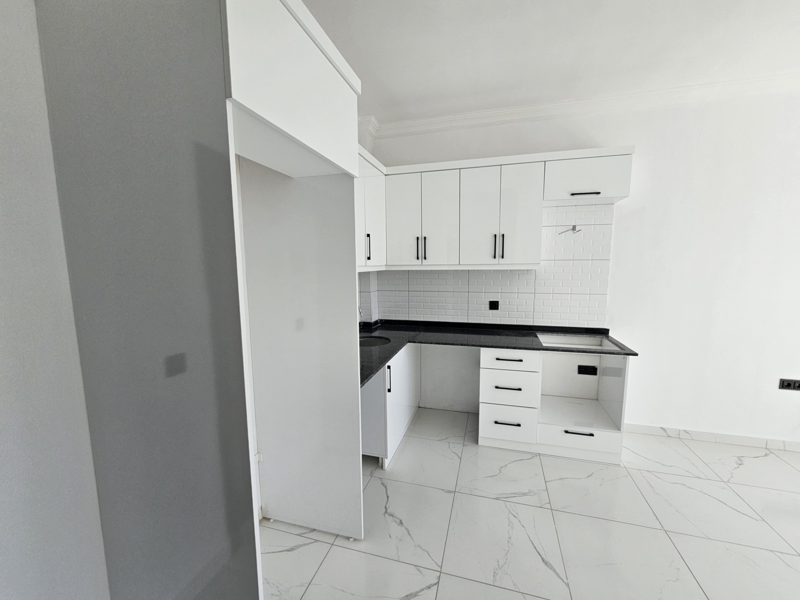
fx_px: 300
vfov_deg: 89.9
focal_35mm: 13
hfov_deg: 106.2
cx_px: 400
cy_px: 300
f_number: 2.2
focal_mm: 2.2
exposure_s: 1/1000
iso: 80
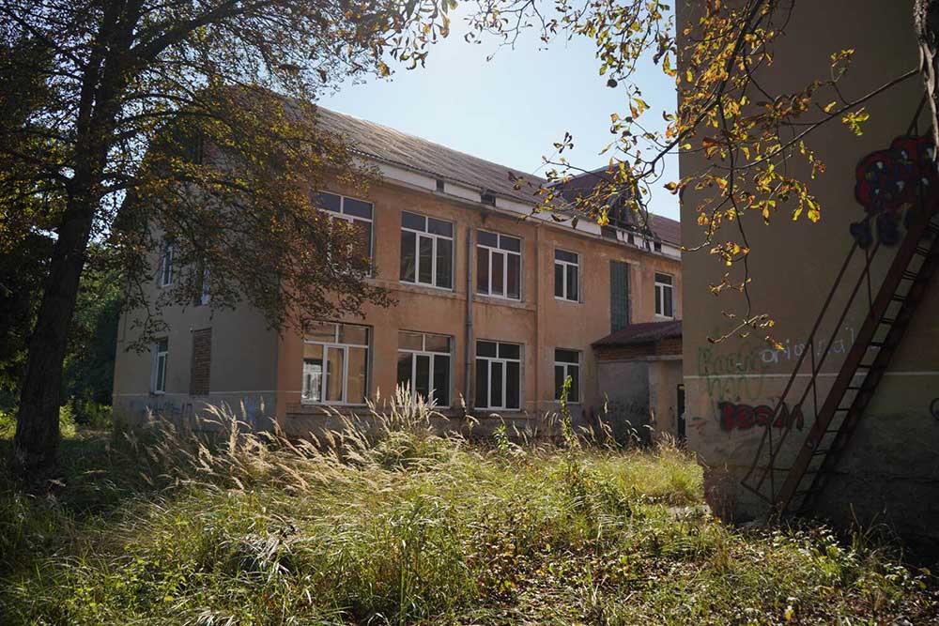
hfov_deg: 65.5
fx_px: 730
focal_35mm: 28
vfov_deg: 46.4
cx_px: 470
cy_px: 313
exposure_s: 1/125
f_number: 3.5
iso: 200
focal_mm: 28
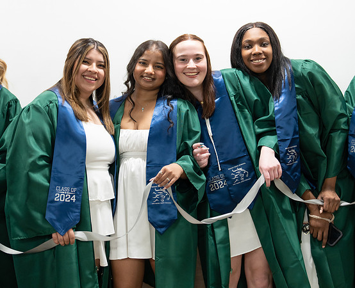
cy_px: 134
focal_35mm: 61
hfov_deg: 30.9
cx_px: 192
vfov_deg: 25.3
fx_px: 643
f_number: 1.2
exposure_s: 1/320
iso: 500
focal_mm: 50
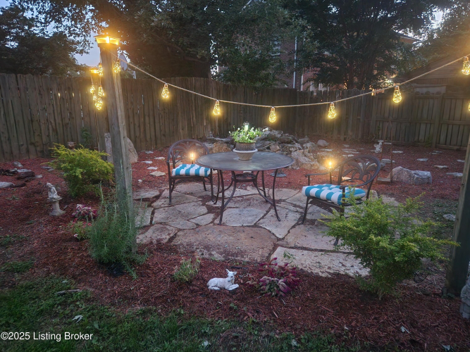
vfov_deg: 58.9
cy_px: 176
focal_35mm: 23
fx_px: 312
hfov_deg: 73.9
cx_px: 235
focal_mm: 5.4
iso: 1250
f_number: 1.8
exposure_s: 1/9.99
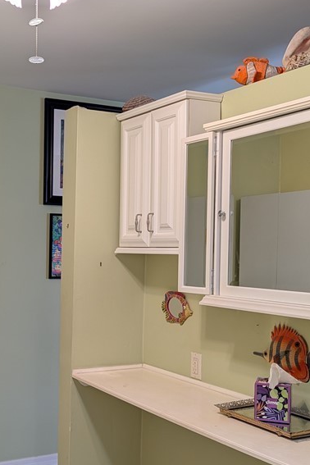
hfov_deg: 29.0
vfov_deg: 43.4
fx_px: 581
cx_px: 50
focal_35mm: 45
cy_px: 281
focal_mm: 6.9
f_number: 1.68
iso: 59
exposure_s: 1/30
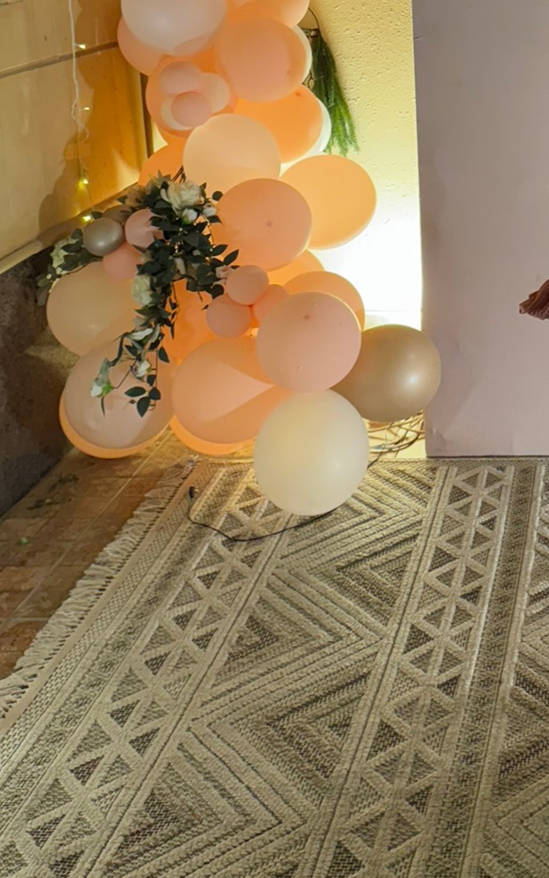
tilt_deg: -10.6
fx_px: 1245
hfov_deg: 22.8
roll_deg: -0.4
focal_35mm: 52
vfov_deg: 37.1
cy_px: 141
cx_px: 664
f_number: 1.78
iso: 160
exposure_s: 1/120
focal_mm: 6.76
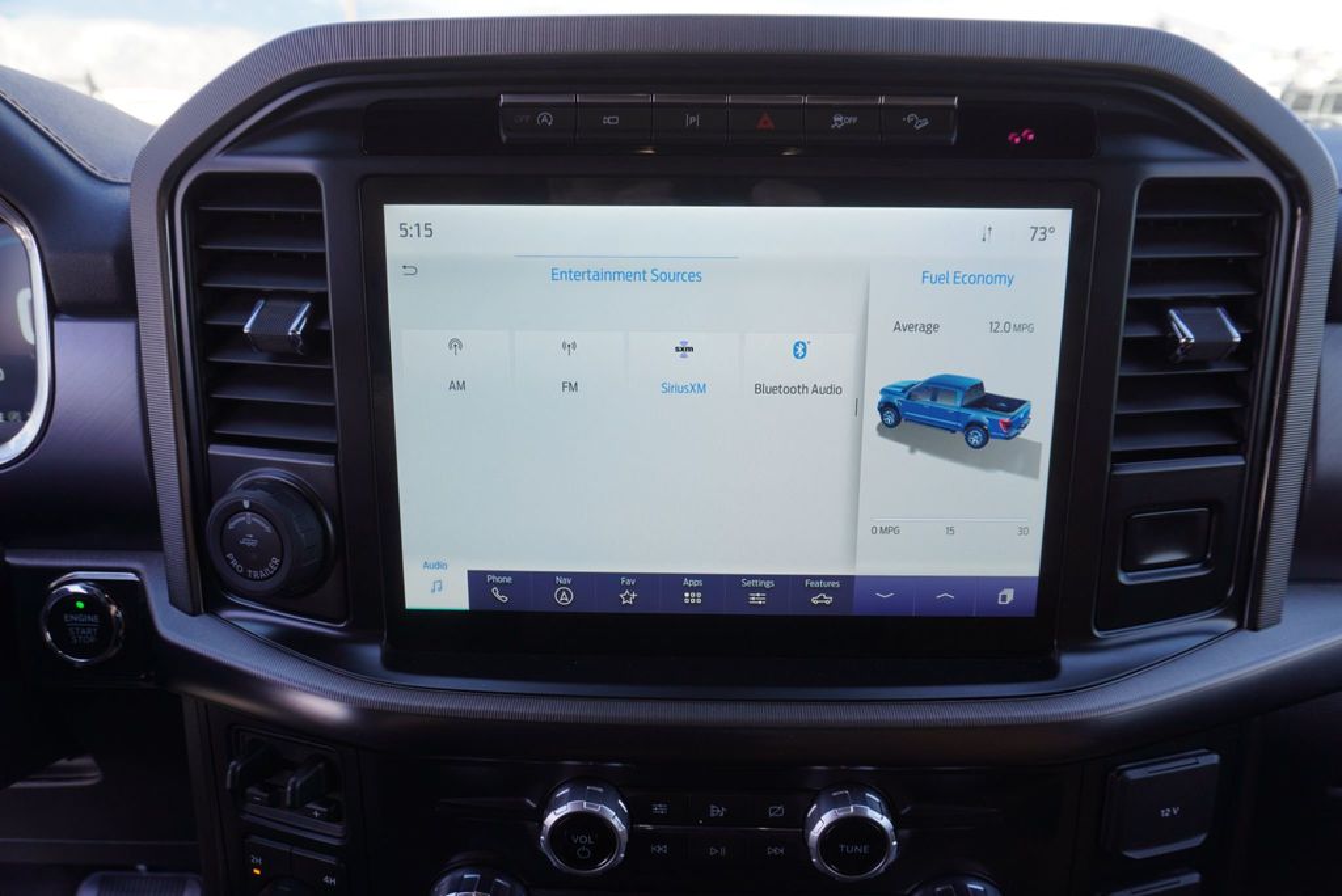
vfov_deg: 53.2
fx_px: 895
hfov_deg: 73.7
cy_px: 448
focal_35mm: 24
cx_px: 671
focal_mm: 16
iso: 100
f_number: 4.5
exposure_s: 1/80
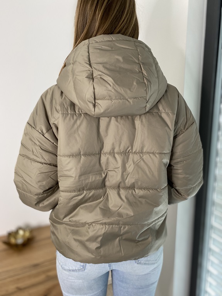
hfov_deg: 53.1
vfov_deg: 67.3
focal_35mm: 26
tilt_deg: -10.1
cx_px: 111
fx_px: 222
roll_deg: +0.2
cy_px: 148
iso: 125
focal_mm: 4.25
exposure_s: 1/61
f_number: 1.8
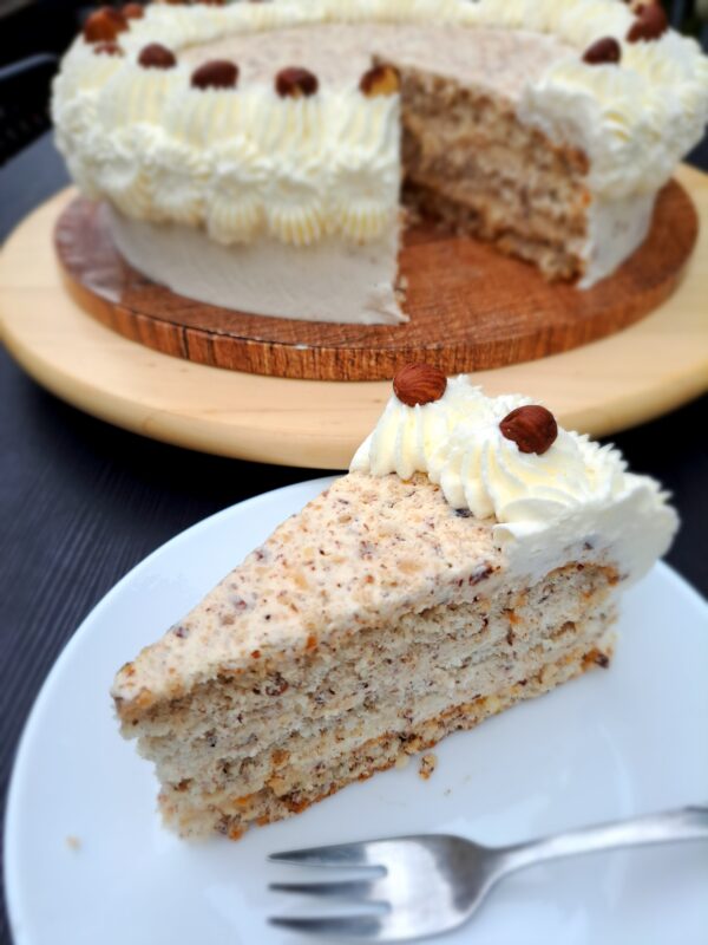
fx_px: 654
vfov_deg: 71.6
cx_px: 354
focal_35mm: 24
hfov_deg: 56.8
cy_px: 472
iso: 50
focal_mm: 5.23
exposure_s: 1/50
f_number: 1.8
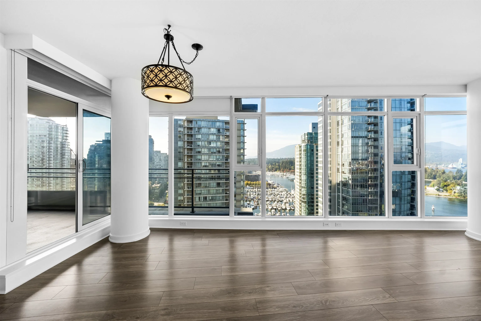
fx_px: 180
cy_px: 160
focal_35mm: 14
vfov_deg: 83.3
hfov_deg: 106.3
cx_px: 240
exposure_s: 1/25
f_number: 9
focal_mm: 9
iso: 250
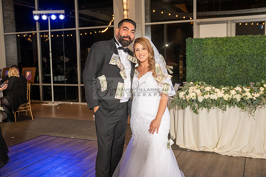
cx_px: 133
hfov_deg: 50.7
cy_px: 88
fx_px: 281
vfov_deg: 35.1
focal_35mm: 38
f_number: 3.5
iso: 800
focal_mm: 38
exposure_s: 1/160
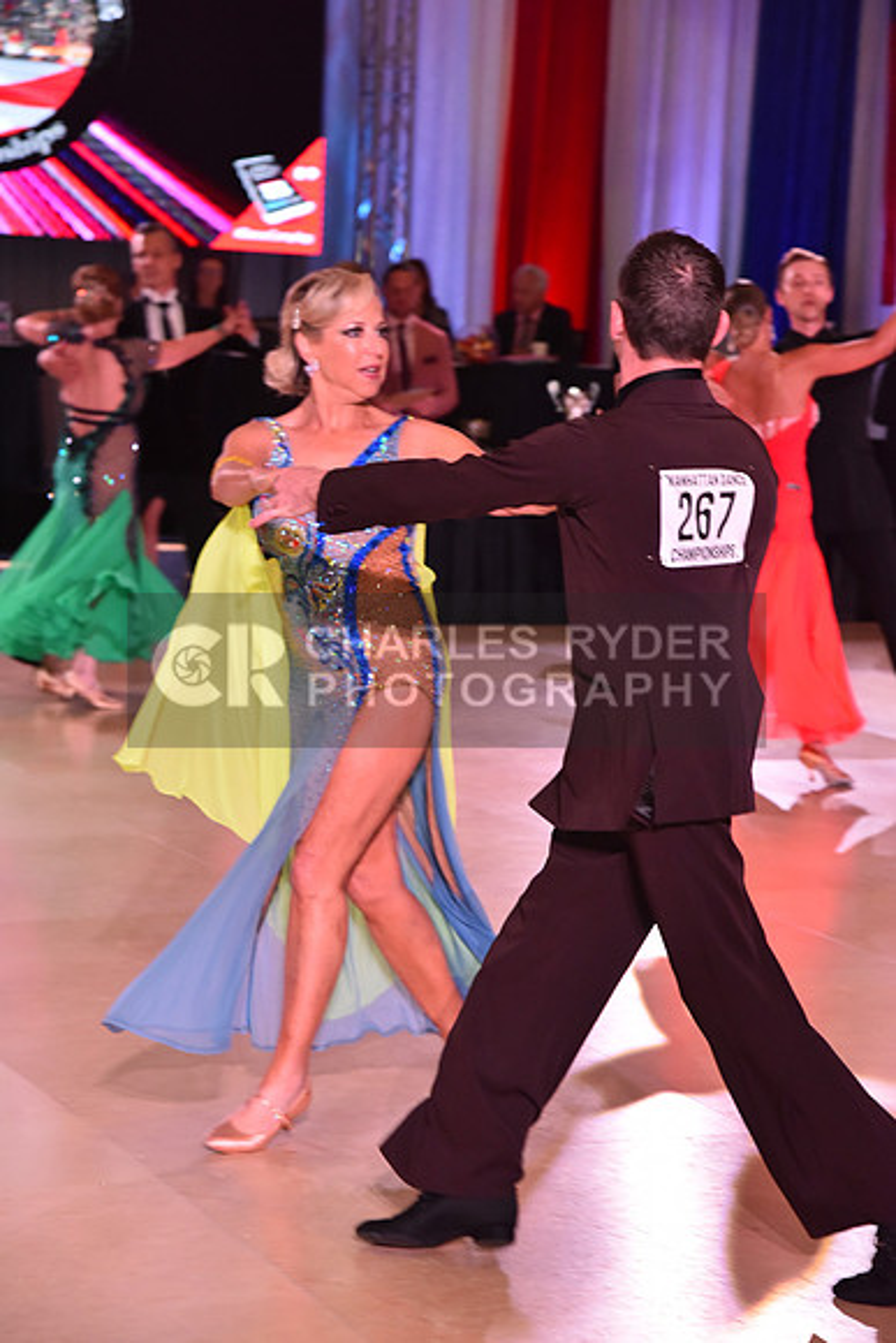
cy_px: 672
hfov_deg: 14.4
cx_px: 448
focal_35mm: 95
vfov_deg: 21.5
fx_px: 3544
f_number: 6.3
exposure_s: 1/320
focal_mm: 95
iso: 2500
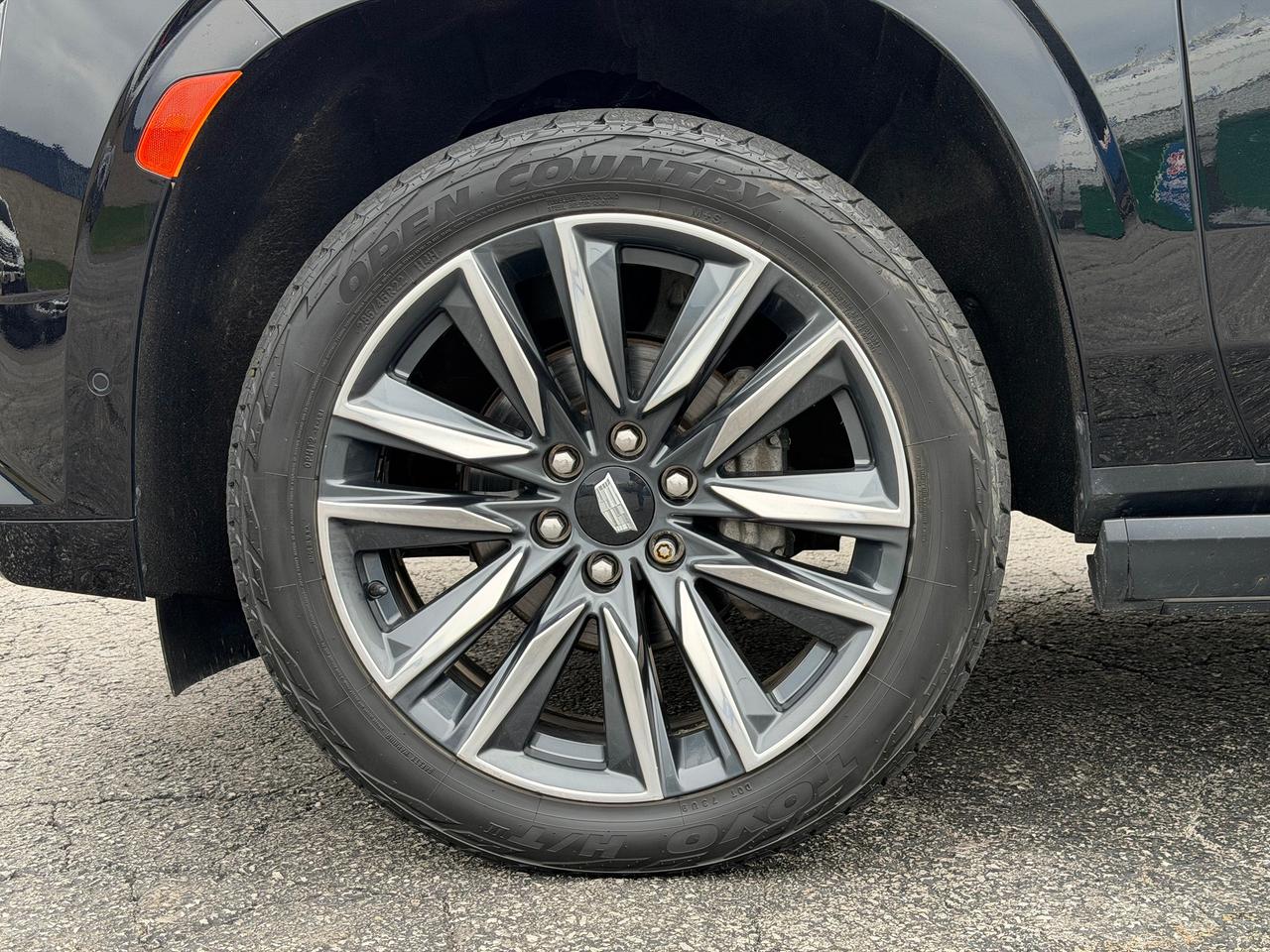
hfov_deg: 39.7
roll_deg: +1.8
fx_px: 1761
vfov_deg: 30.3
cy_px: 476
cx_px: 635
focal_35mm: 48
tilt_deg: -7.8
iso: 100
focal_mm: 6.76
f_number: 1.78
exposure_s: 1/641
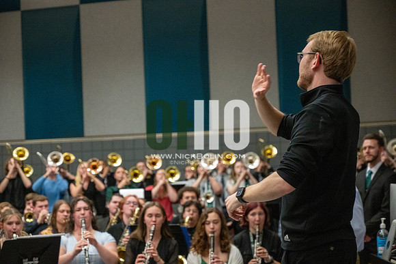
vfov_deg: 19.5
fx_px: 770
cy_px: 132
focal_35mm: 70
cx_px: 198
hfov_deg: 28.8
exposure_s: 1/500
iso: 10000
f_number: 4
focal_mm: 70
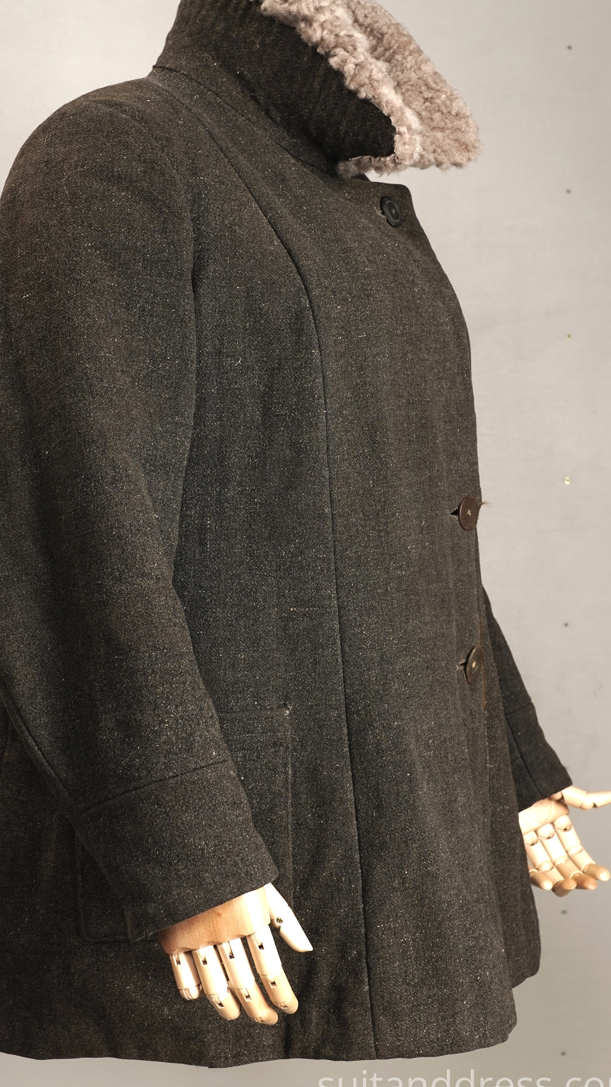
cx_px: 265
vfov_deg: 36.6
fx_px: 1642
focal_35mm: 57
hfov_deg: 21.1
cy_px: 527
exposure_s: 1/60
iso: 400
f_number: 6.3
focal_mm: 32
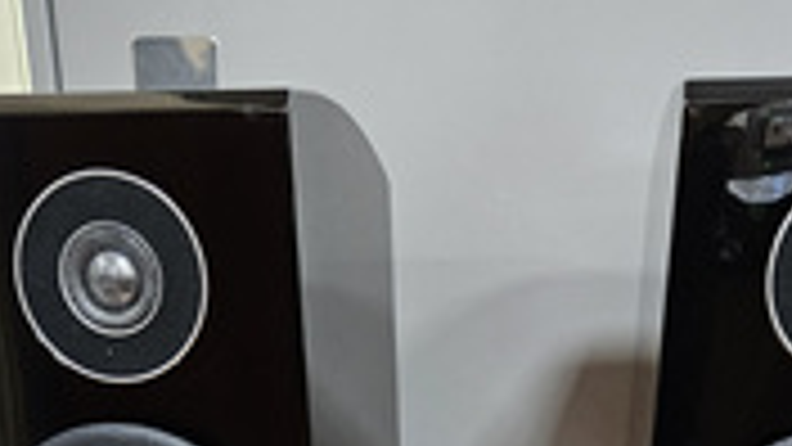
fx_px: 1491
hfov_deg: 29.7
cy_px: 851
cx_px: 394
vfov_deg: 14.5
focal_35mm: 71
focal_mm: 5.4
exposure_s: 1/33.3
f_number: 1.8
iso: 640
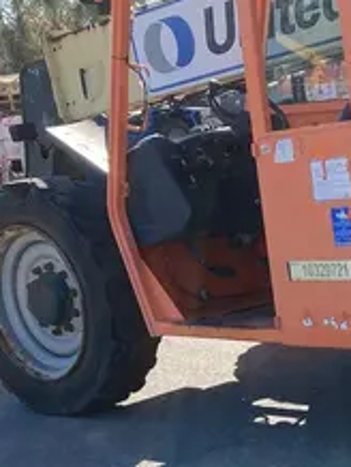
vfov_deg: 19.8
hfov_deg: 15.2
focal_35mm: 94
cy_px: 537
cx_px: 426
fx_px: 1268
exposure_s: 1/1080
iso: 20
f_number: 1.8
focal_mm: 3.99
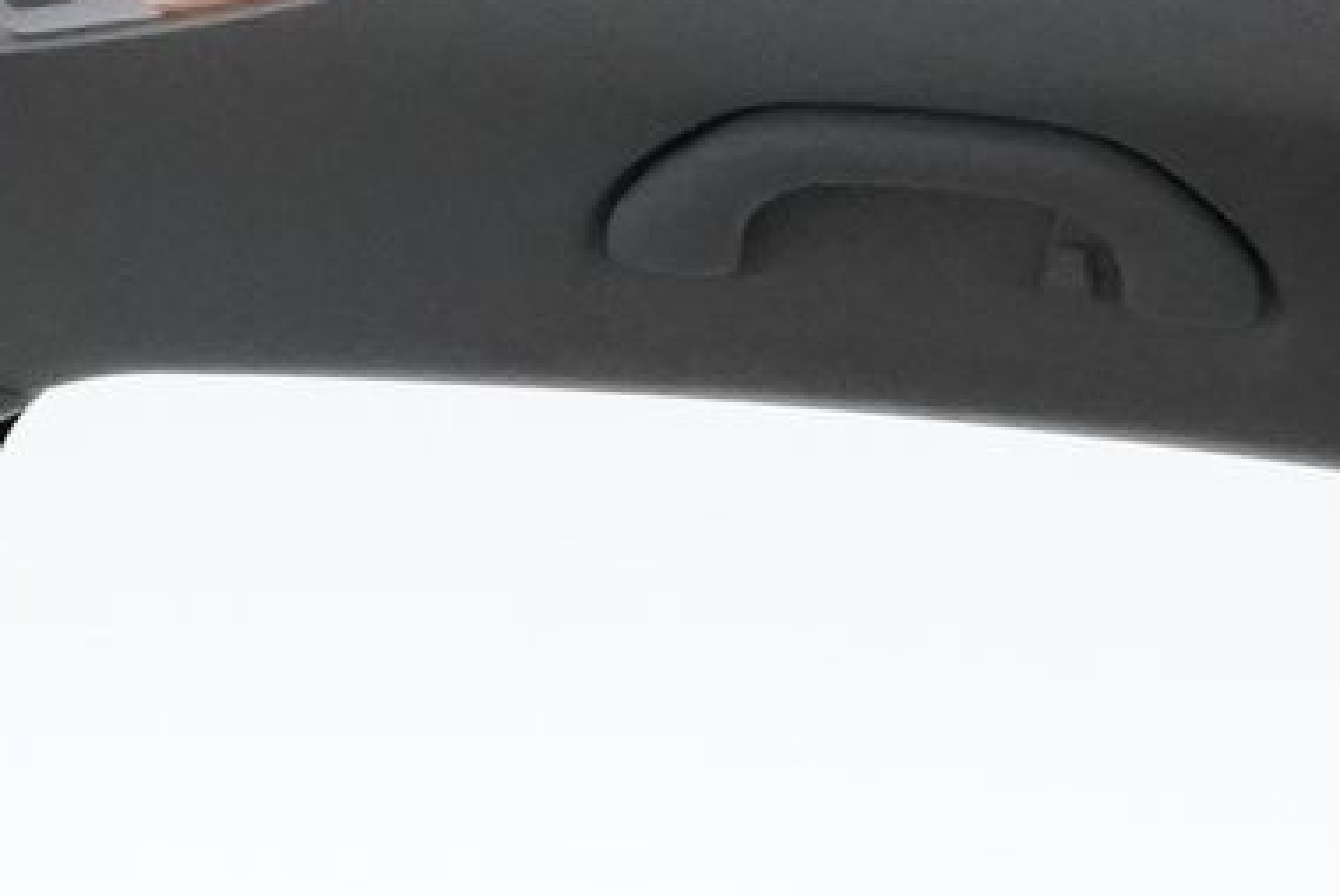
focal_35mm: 184
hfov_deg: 11.2
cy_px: 2379
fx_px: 6854
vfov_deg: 6.9
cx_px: 599
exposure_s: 1/160
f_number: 3.5
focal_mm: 28
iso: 6400
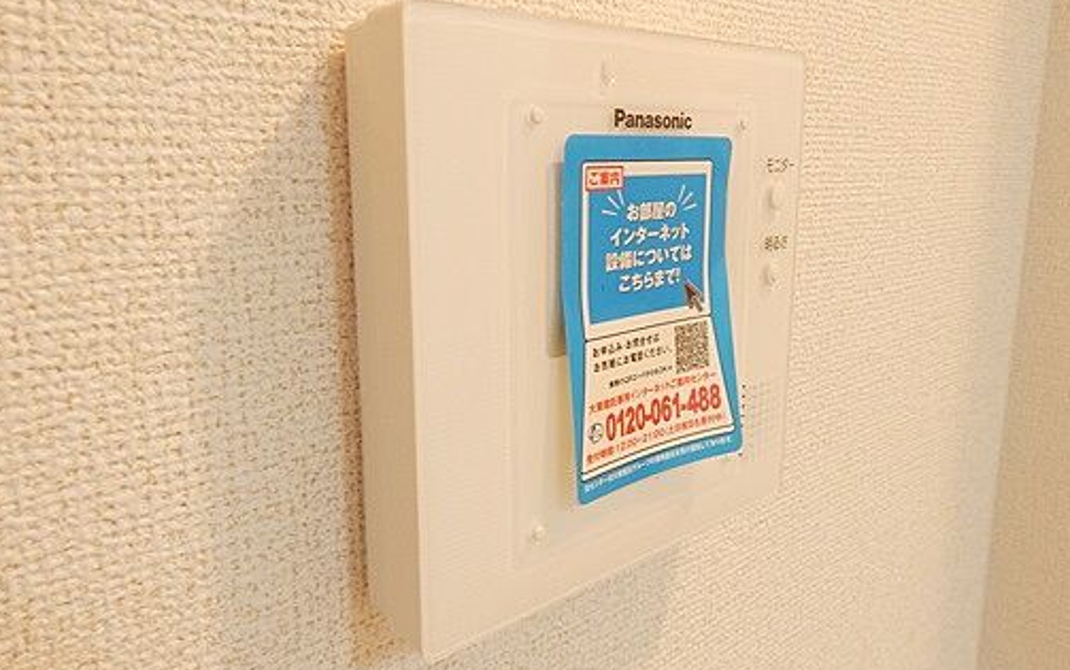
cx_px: 600
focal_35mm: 31
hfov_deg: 61.0
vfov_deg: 40.6
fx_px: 904
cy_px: 325
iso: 200
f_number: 3
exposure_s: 1/15
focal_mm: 4
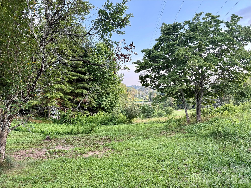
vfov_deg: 56.8
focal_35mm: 24
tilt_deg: -1.9
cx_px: 126
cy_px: 94
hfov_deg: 71.6
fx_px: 174
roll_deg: +1.2
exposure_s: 1/347
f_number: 1.78
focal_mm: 6.76
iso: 100
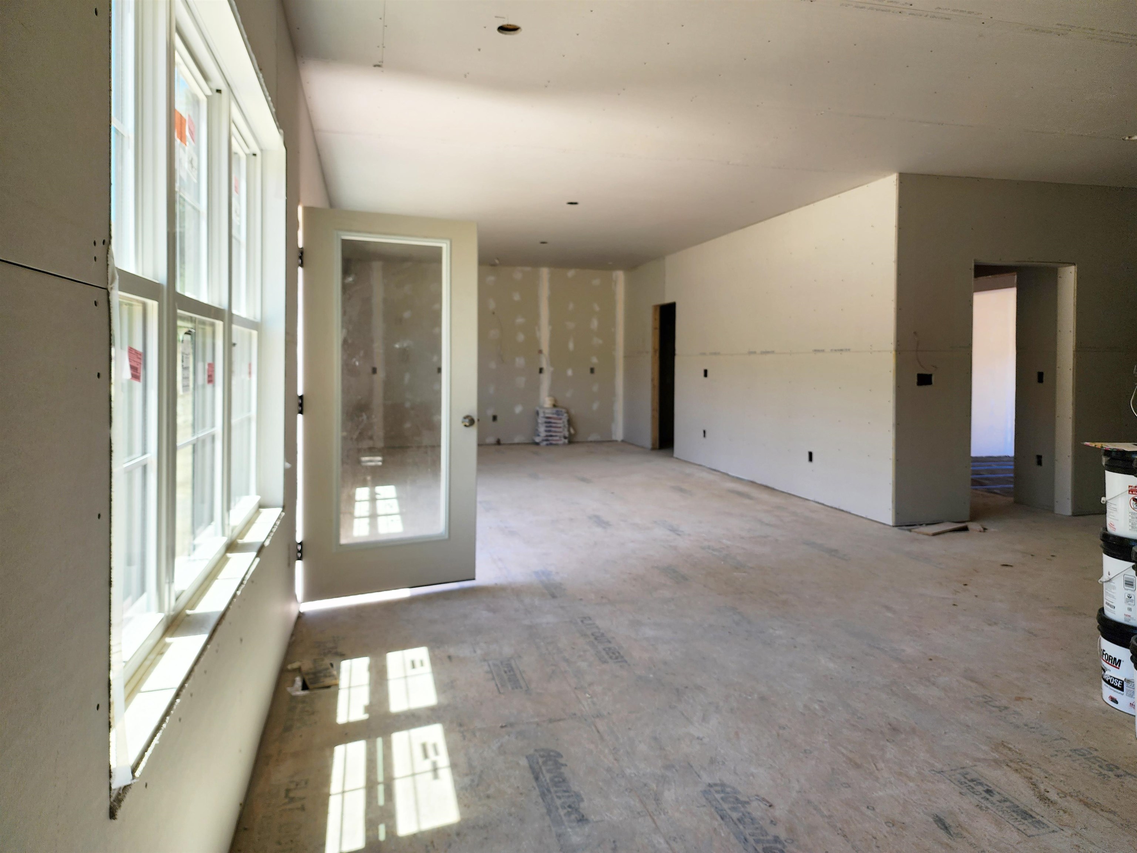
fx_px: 755
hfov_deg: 73.9
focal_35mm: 23
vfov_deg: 58.9
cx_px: 568
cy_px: 426
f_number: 1.8
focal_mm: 6.4
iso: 20
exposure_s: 1/180
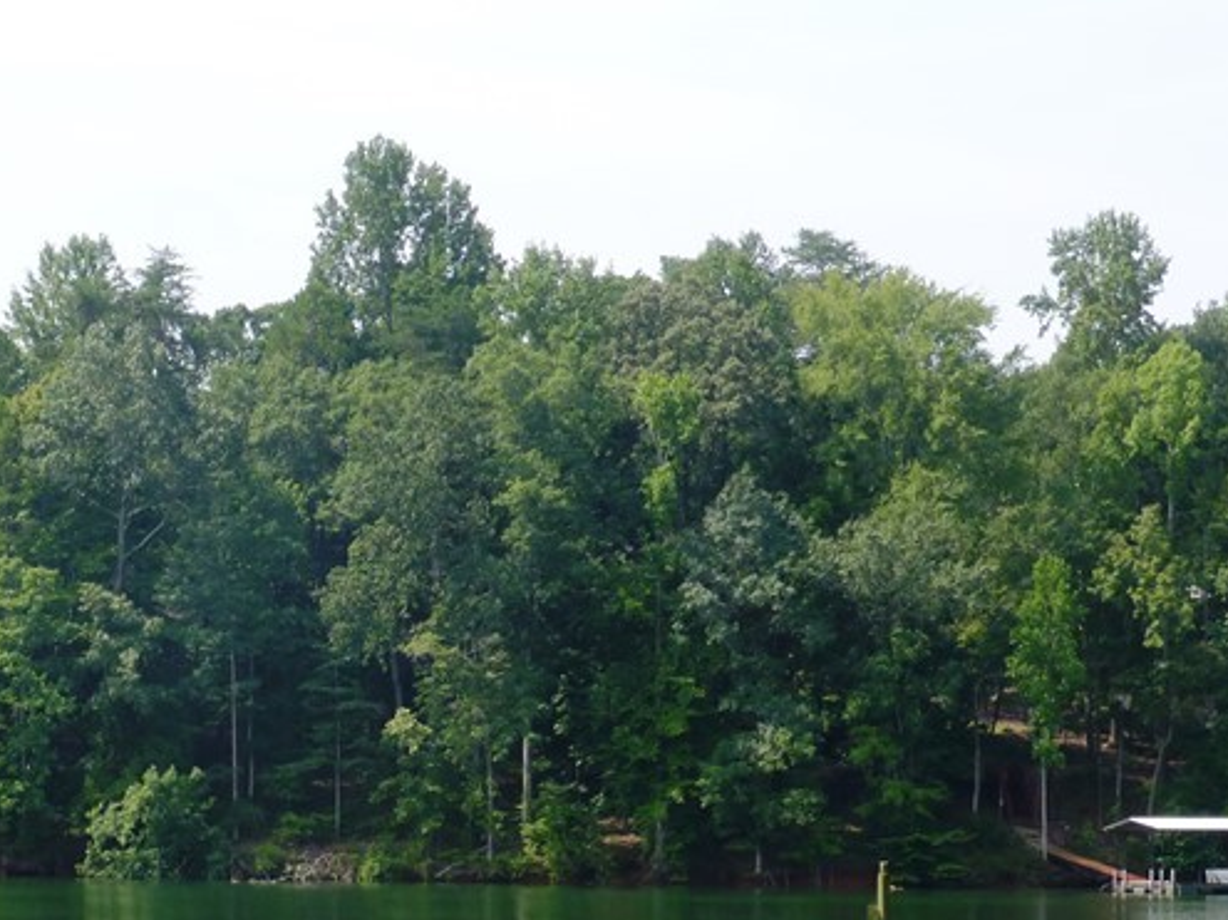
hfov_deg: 16.3
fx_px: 4256
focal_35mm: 120
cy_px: 846
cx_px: 213
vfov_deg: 12.2
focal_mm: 10.3
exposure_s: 1/320
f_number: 4.7
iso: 100
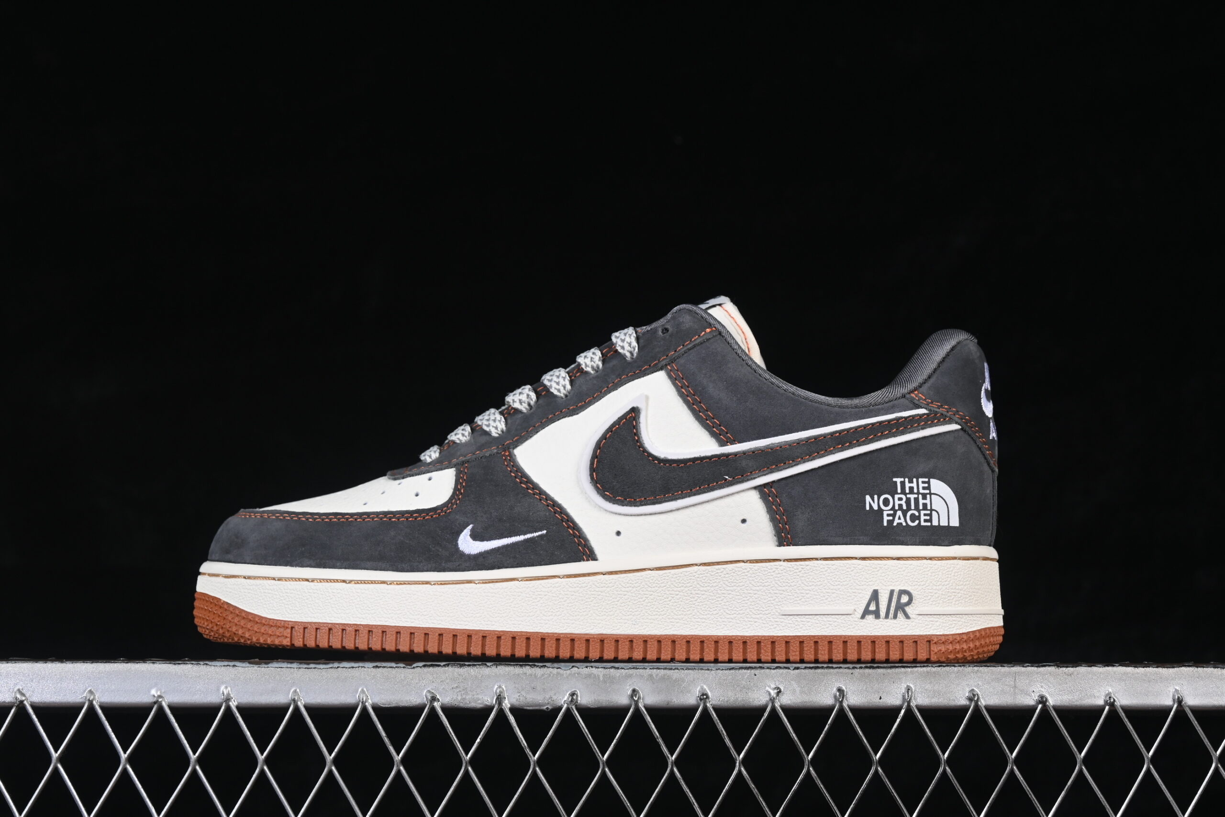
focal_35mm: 75
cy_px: 408
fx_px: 2552
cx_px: 612
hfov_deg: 27.0
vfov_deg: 18.2
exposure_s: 1/80
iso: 160
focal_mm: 50
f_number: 8
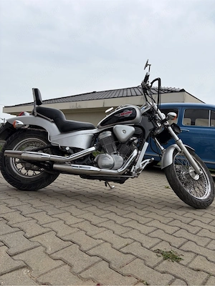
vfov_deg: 67.3
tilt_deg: -0.4
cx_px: 108
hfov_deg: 53.1
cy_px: 143
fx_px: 215
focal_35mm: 26
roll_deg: -2.9
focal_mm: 5.96
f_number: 1.6
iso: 50
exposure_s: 1/1048
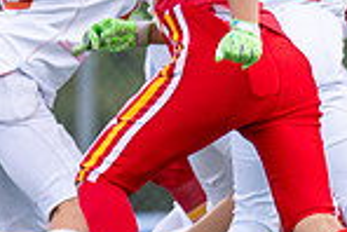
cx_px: 385
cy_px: -42
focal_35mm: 1511
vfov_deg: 0.9
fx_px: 14578
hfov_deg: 1.4
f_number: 2.8
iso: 640
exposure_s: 1/1250
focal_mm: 200
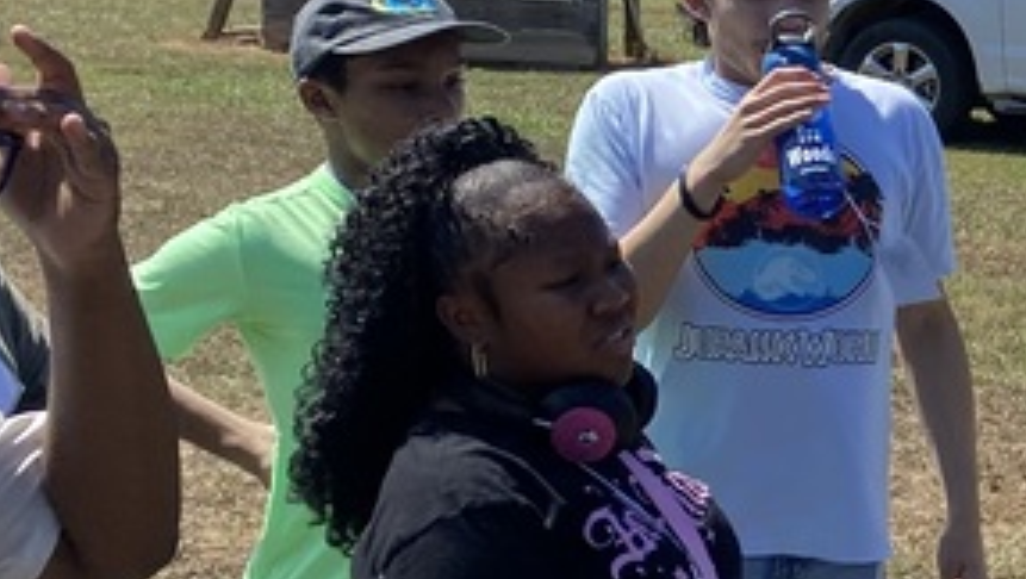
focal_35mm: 101
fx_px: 2750
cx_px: 1580
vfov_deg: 12.0
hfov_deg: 18.5
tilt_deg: -8.7
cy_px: 100
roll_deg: -1.4
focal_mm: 4.25
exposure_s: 1/2028
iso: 32
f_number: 1.8
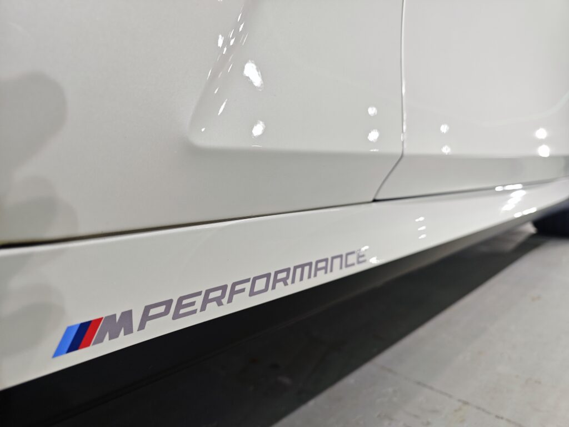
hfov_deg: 73.9
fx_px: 378
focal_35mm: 23
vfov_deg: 58.9
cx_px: 284
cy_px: 214
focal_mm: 8.7
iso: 100
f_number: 1.9
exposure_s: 1/100
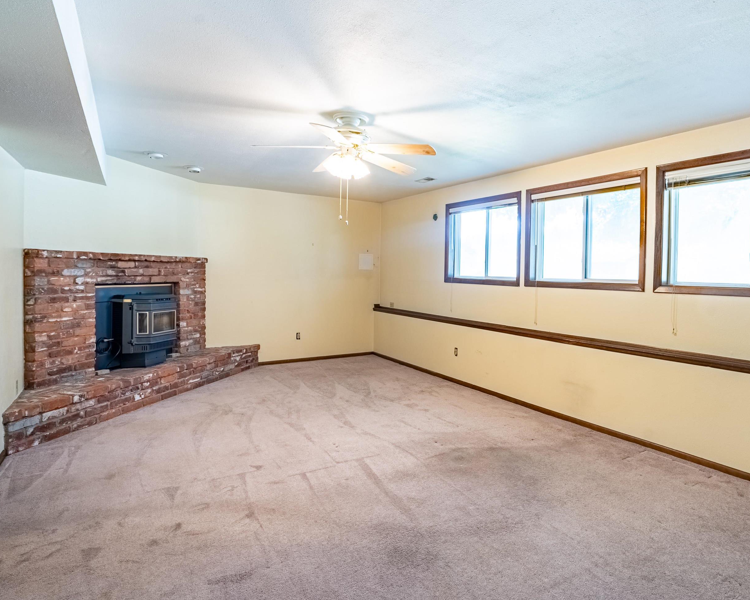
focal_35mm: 19
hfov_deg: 82.5
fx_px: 422
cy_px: 284
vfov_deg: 70.8
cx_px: 442
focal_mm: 16
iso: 400
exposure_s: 1/160
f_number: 8
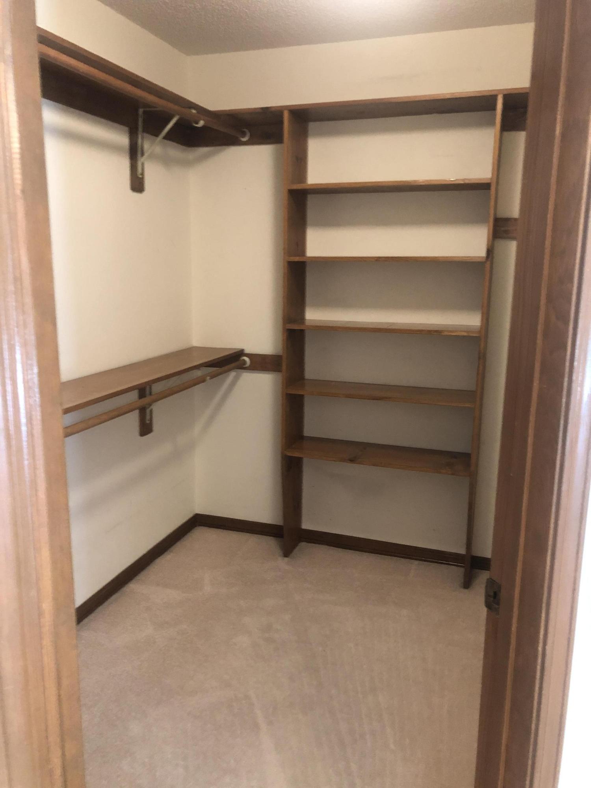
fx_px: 637
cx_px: 296
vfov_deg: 63.4
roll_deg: -1.2
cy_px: 394
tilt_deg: -11.7
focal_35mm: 28
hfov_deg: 49.7
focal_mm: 4
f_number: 1.8
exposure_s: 1/12
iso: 100
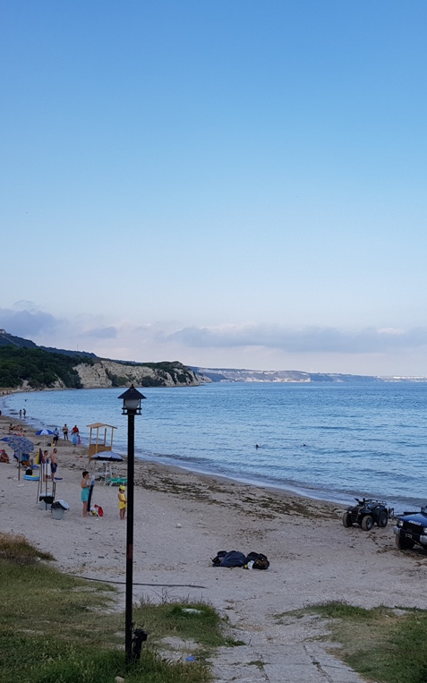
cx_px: 262
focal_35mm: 37
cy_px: 341
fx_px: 689
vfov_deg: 52.7
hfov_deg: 34.3
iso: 50
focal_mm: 4.2
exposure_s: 1/1356
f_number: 1.7
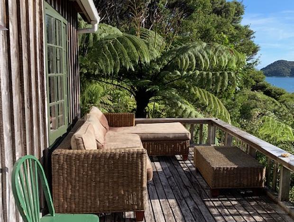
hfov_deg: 67.2
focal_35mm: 26
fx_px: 221
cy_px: 111
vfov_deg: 53.2
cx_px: 147
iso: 25
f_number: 1.8
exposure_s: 1/1054
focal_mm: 4.25
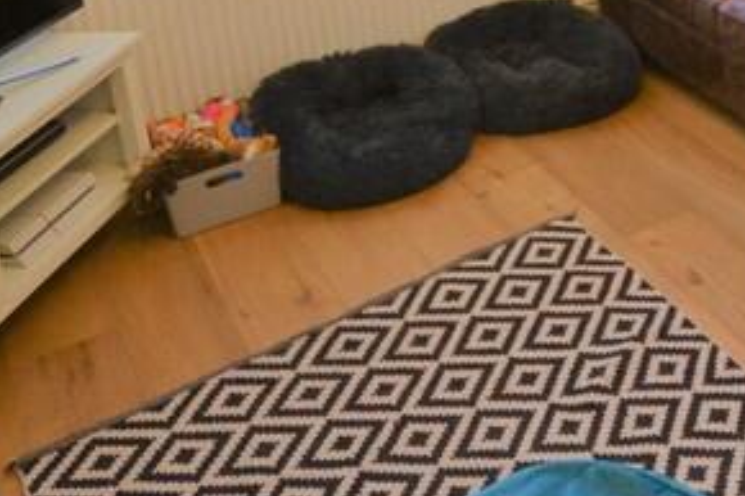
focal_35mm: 53
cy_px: -186
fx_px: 1096
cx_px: 814
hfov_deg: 33.0
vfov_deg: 22.2
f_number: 4
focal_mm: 10
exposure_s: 1/60
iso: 800
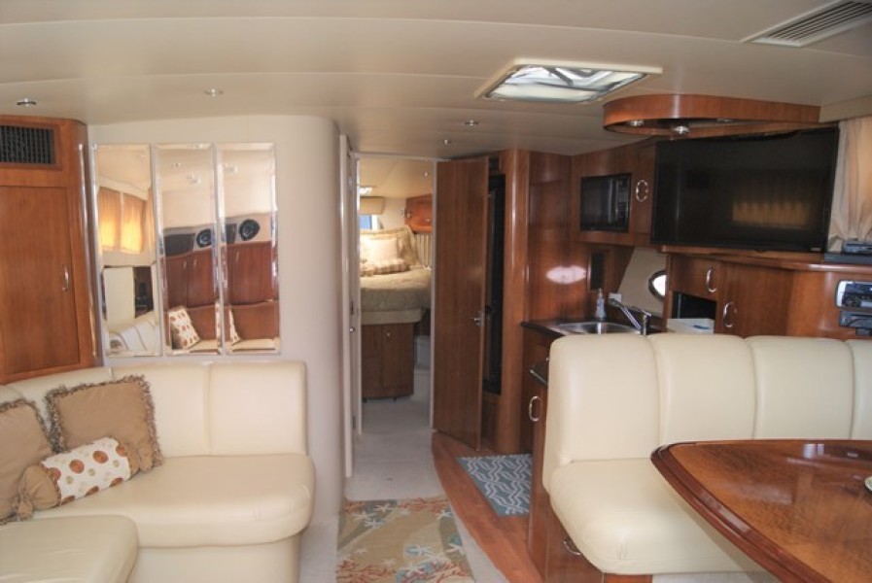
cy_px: 292
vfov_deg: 48.0
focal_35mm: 27
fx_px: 655
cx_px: 436
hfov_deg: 67.3
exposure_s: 1/60
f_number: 5.6
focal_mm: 18
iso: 400
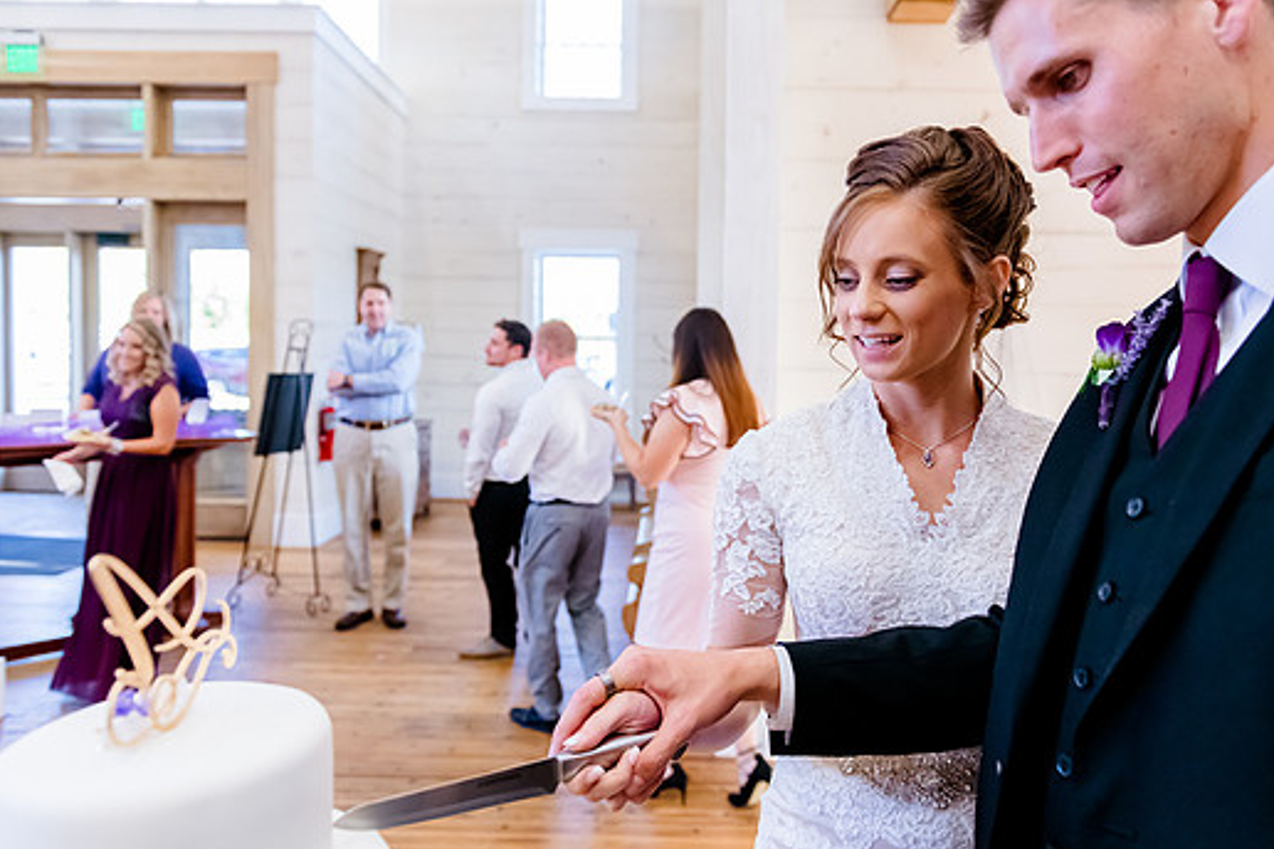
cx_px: 635
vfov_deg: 47.9
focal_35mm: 27
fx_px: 955
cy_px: 396
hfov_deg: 67.4
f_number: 3.2
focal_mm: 24
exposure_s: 1/400
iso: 3200
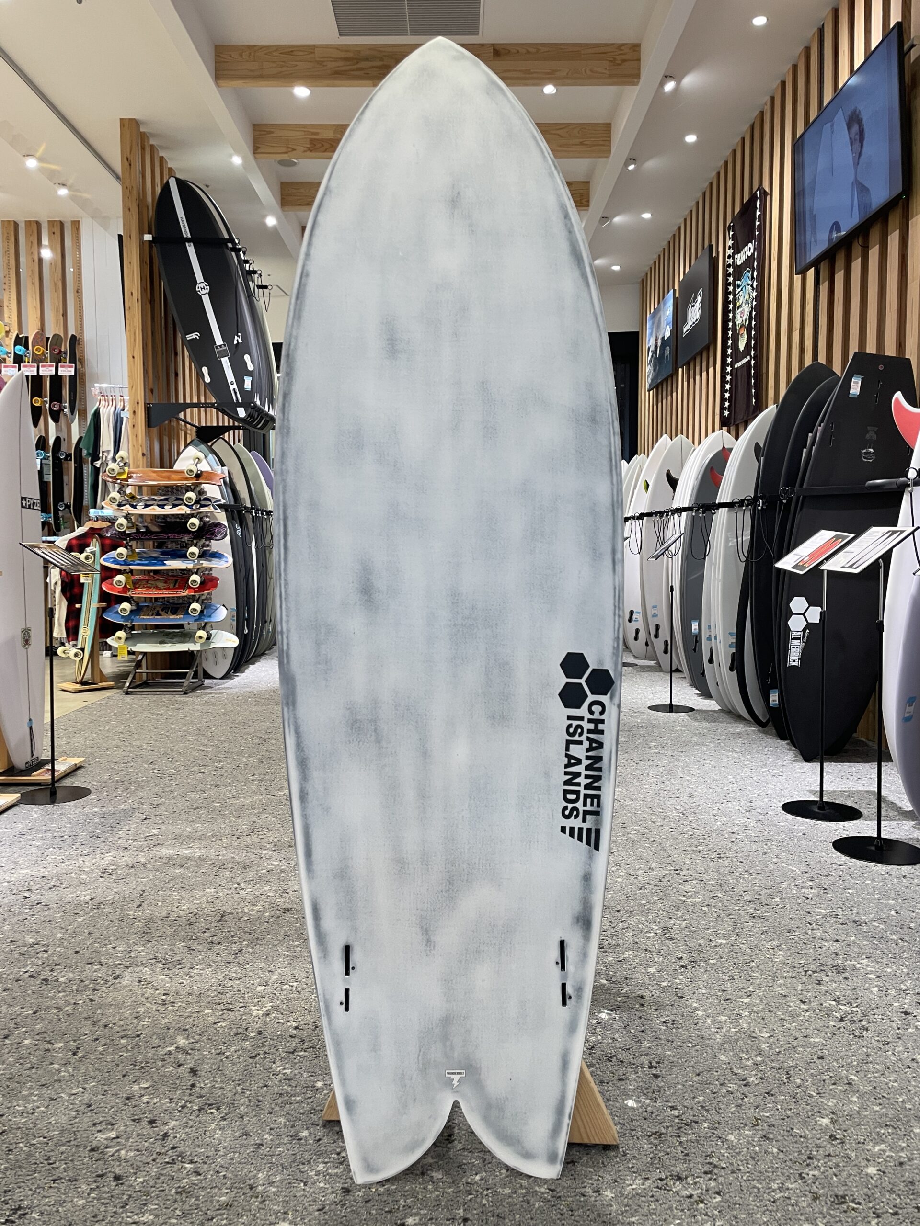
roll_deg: +0.8
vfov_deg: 67.3
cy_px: 613
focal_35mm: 26
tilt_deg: -2.7
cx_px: 460
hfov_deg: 53.1
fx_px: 921
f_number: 1.6
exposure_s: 1/60
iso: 80
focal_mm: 4.2
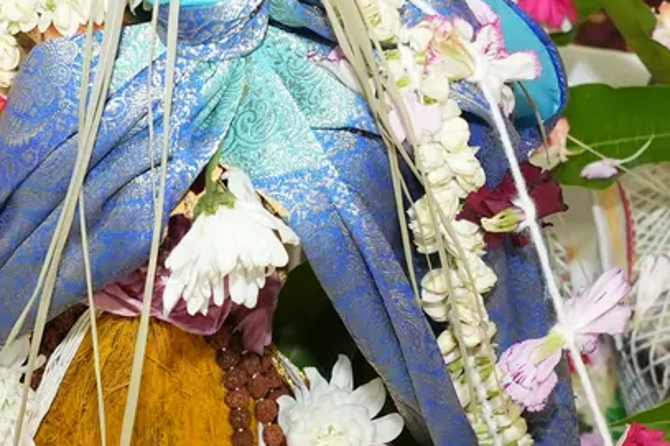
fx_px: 3264
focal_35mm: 175
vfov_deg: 7.7
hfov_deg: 11.7
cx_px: 105
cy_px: 671
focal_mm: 35.7
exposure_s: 1/250
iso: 2000
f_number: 5.6
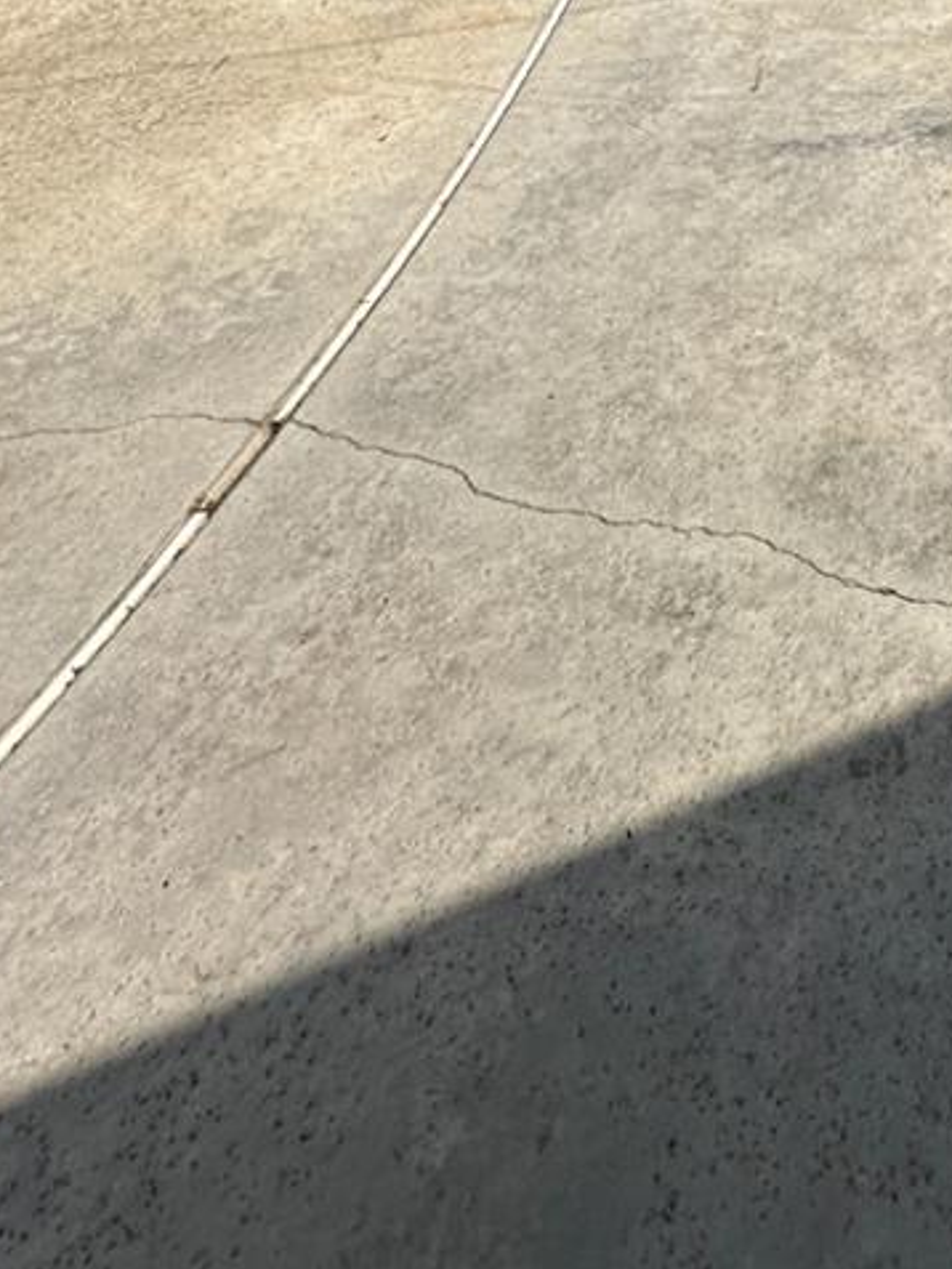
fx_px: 1613
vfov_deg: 28.0
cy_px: -649
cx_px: 1124
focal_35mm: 44
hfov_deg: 28.8
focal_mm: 2.22
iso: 50
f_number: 2.2
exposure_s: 1/4292
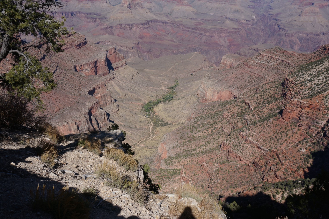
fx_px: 315
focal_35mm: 34
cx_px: 164
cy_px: 110
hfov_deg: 55.2
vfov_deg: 38.3
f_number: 9
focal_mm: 23
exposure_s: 1/400
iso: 100
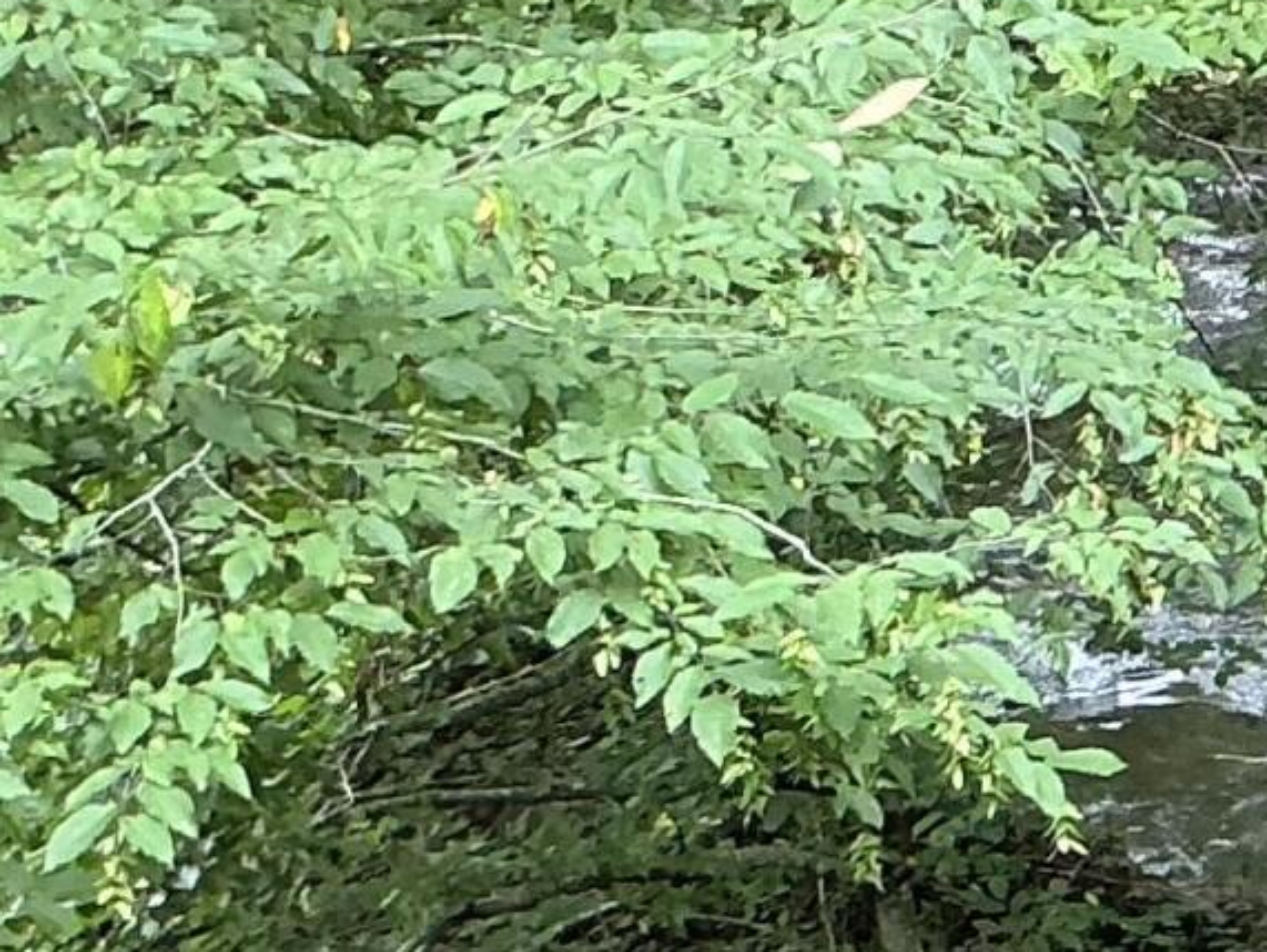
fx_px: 5384
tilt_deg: -11.7
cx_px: 2441
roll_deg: +0.6
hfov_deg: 12.1
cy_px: 297
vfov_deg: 10.1
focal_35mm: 147
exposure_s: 1/60
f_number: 1.8
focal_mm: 3
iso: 40
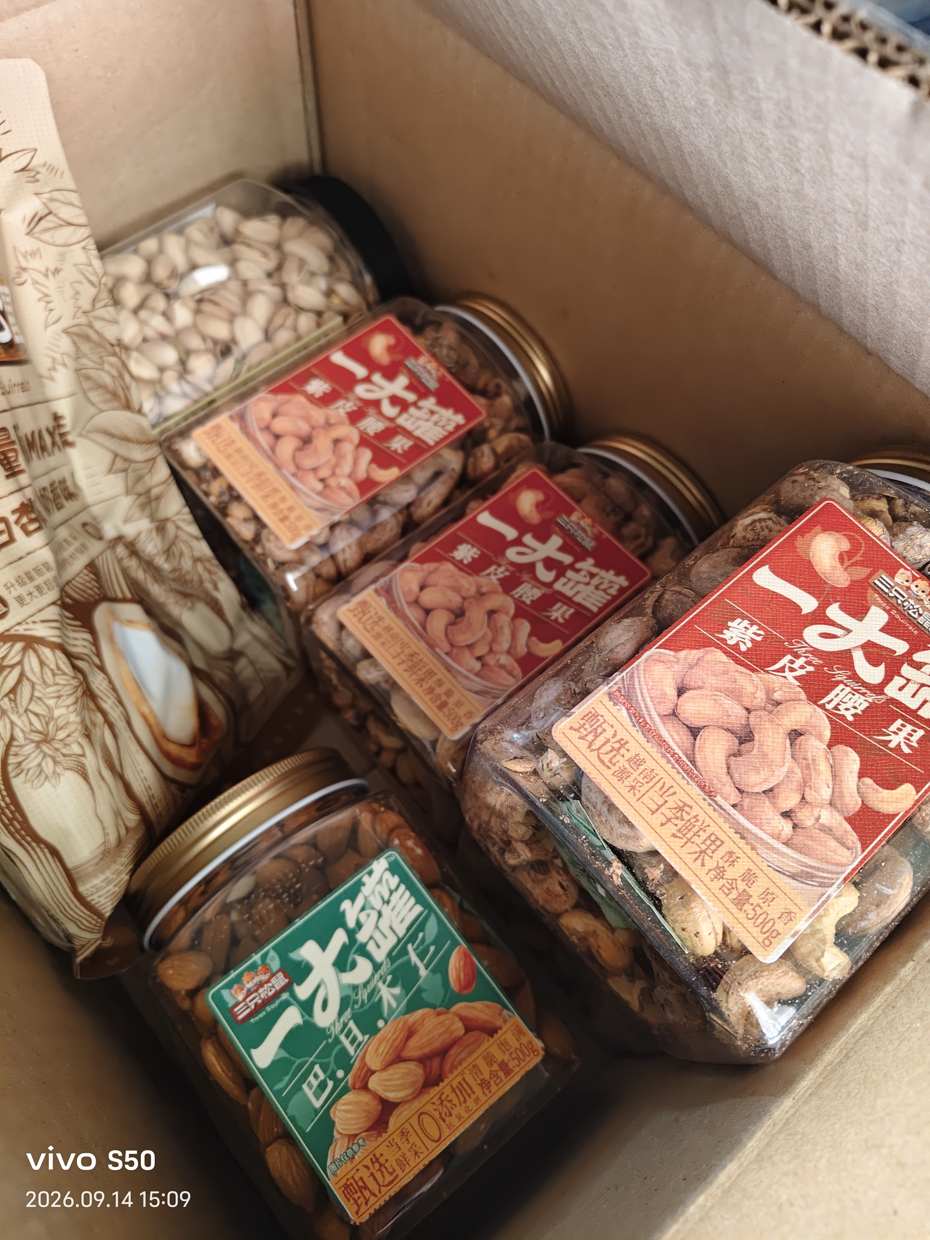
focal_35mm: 23
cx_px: 465
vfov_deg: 73.9
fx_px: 824
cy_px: 620
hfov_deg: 58.9
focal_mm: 5.56
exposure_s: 1/33.3
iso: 1155
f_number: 1.88
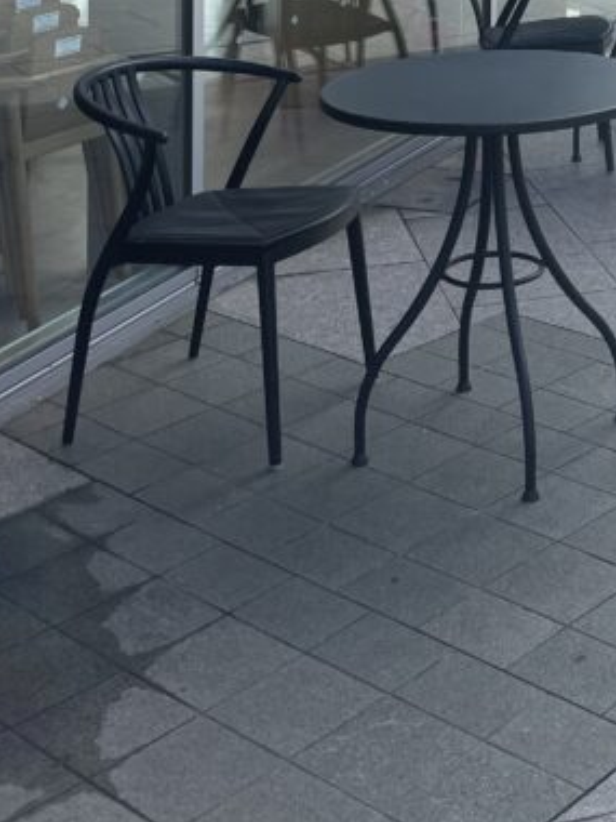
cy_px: -227
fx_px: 1661
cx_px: 633
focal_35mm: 70
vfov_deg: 24.5
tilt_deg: -0.1
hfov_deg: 20.3
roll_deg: -1.6
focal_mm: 4.2
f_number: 1.6
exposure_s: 1/1135
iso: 32
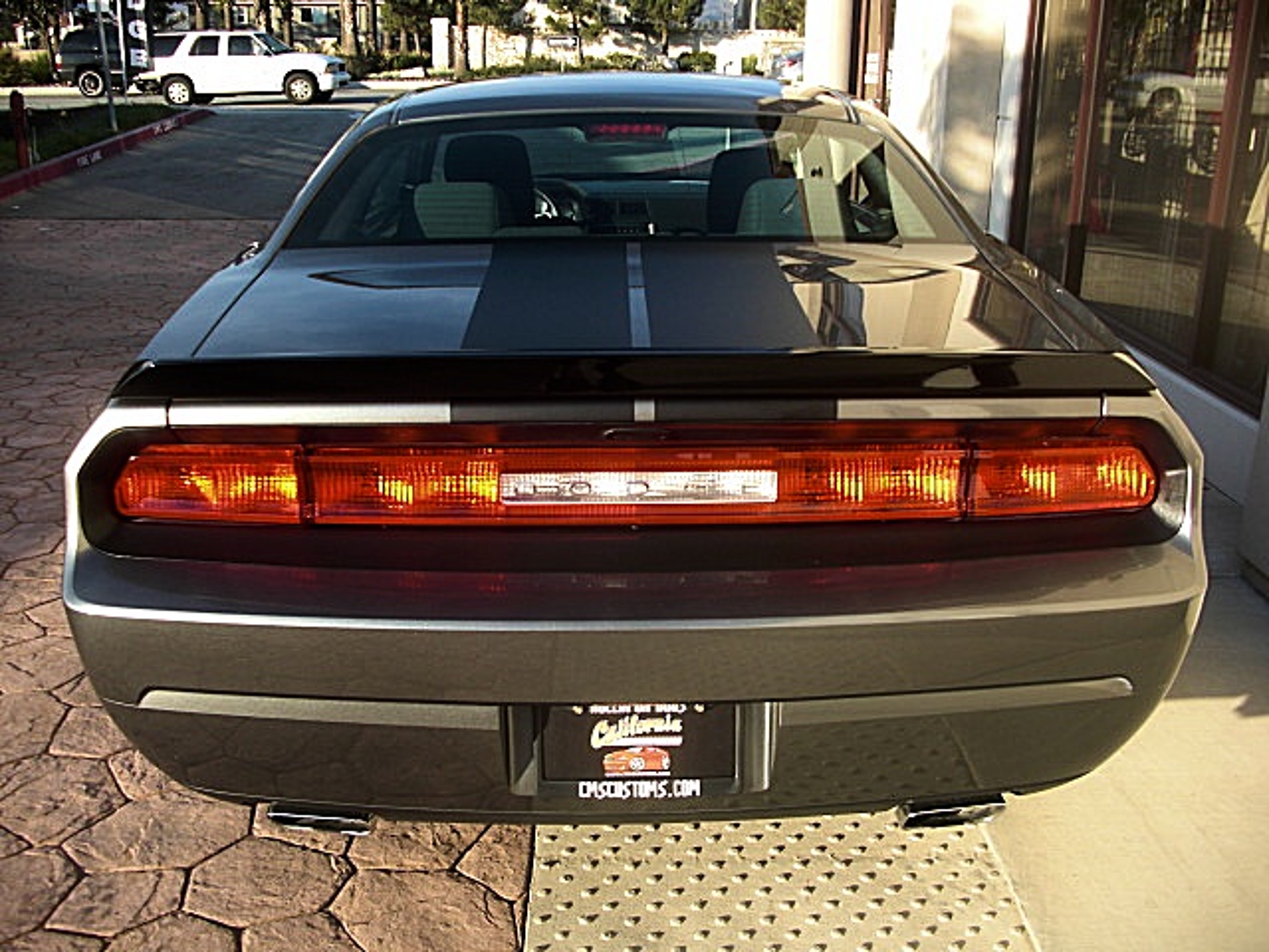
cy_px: 476
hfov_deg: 51.4
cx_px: 634
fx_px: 1320
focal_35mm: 36
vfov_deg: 39.7
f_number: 2.8
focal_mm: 6.3
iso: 50
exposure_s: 1/320
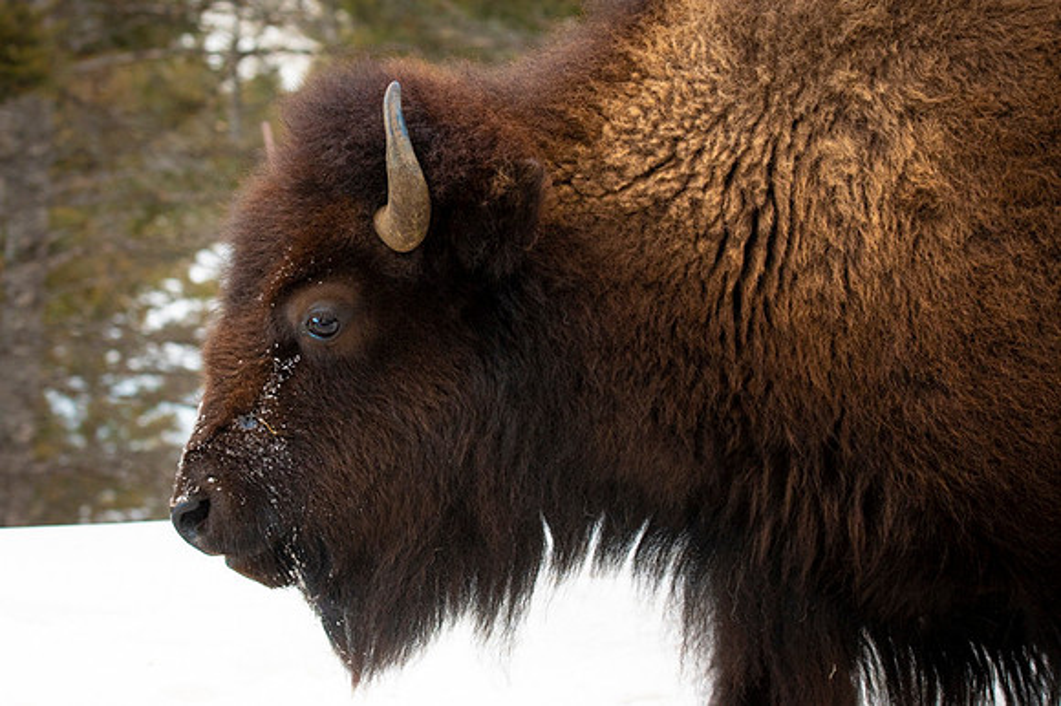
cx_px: 433
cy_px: 288
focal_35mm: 83
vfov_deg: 16.4
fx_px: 2441
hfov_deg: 24.5
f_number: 5.6
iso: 800
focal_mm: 70
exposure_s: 1/250
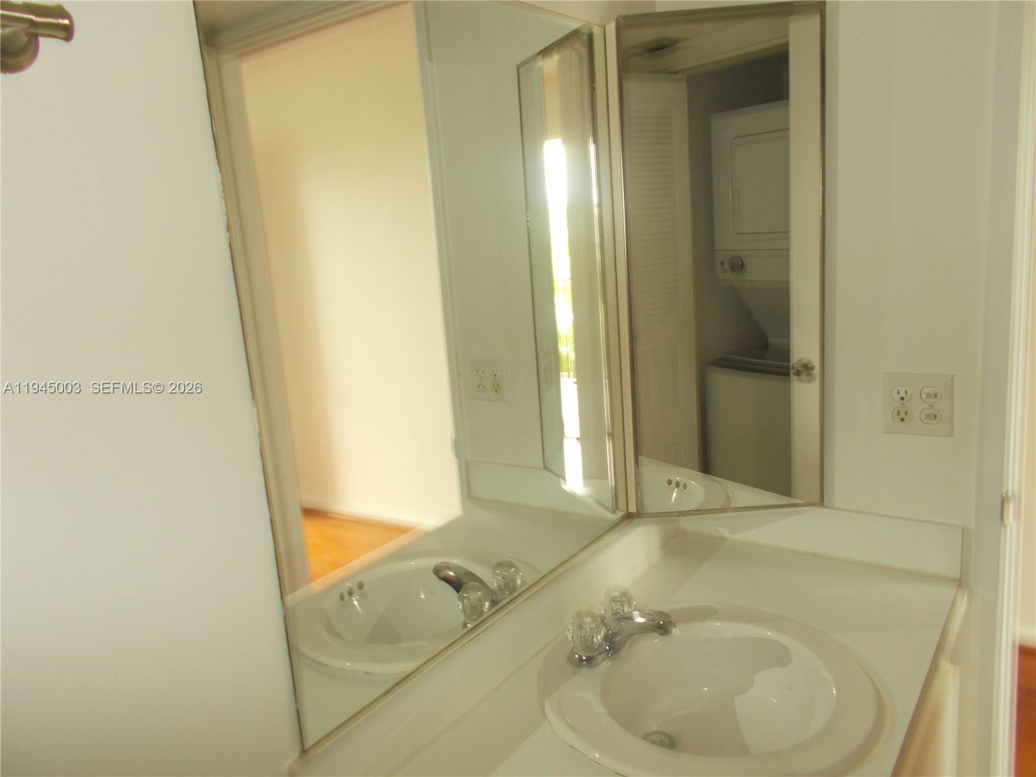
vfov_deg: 53.1
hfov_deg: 67.3
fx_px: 778
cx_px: 518
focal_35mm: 26
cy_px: 388
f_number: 3.2
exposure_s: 1/8
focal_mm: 4.6
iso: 80
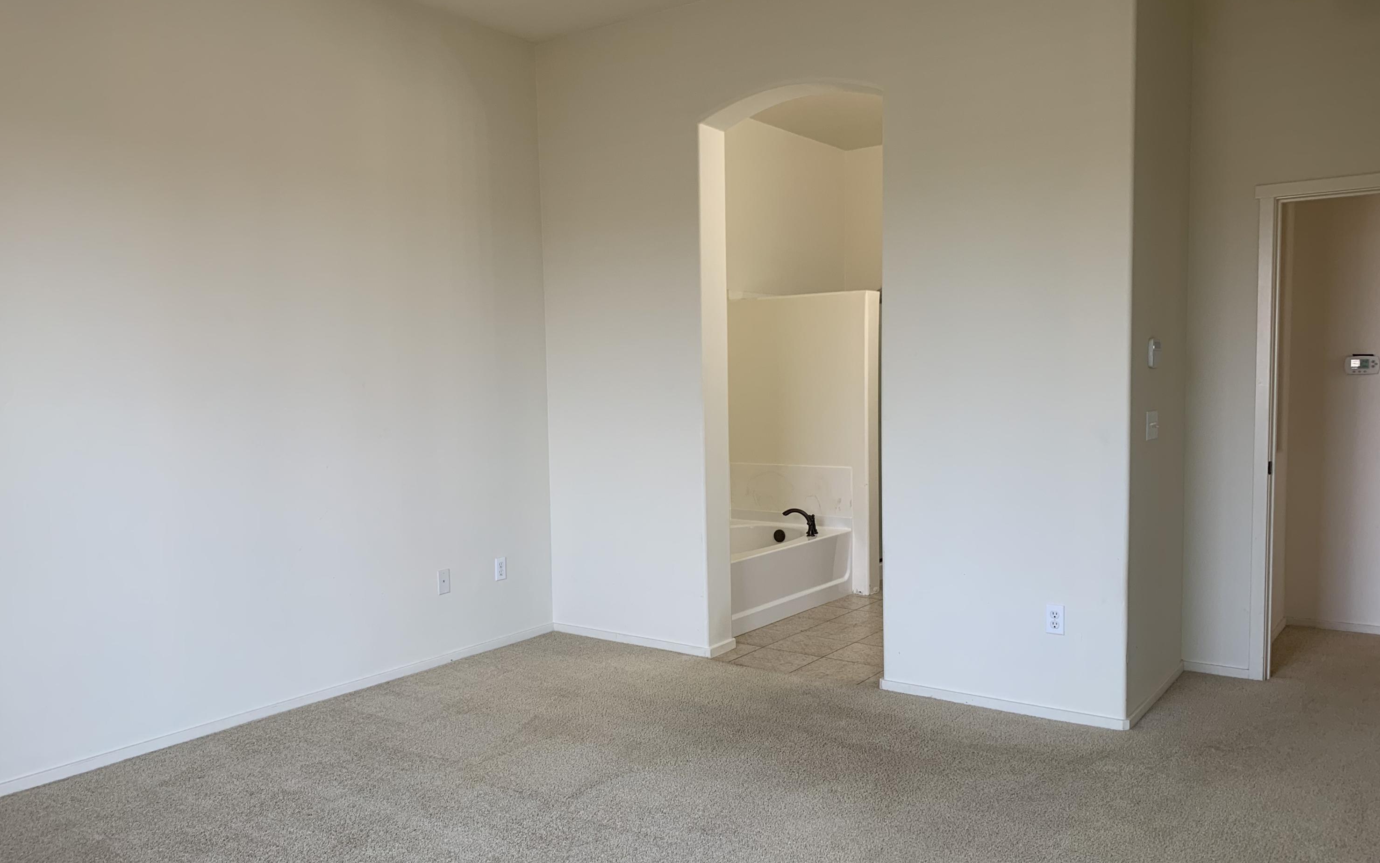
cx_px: 686
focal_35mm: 28
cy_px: 469
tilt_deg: -4.3
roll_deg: +0.5
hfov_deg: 66.5
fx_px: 1053
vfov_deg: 44.5
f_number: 1.8
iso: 64
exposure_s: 1/121
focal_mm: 4.25
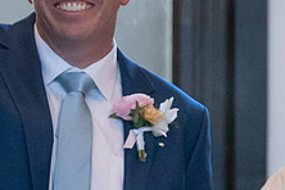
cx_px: -122
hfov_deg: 2.1
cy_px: 117
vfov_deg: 1.4
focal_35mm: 963
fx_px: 7623
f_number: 2.8
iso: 3200
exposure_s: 1/400
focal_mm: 185
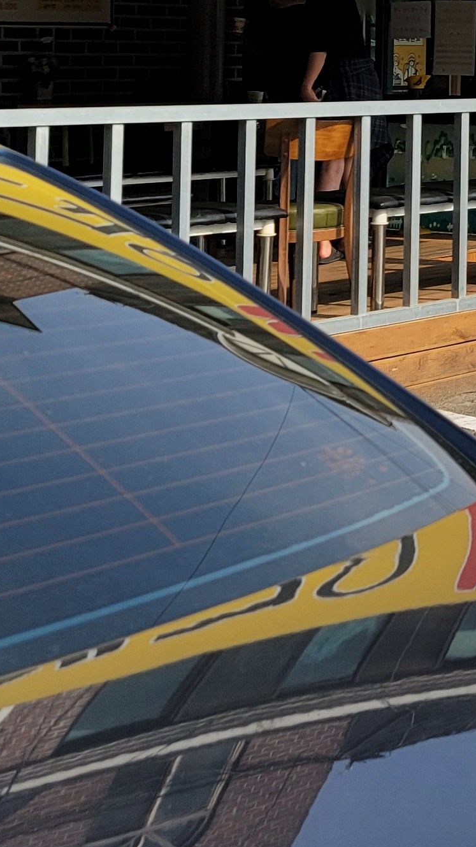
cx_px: 869
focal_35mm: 82
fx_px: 1841
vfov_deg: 24.7
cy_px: 6
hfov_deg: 13.2
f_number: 1.8
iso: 20
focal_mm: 7
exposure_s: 1/811
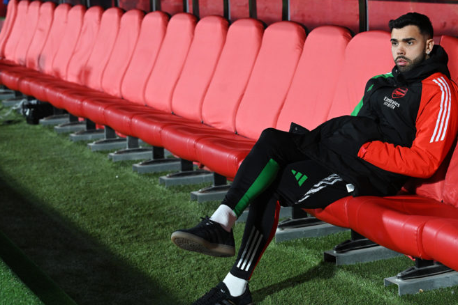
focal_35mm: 80
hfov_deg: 25.3
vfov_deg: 17.1
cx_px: 249
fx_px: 1018
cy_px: 162
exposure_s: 1/500
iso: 2500
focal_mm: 70
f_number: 4.5
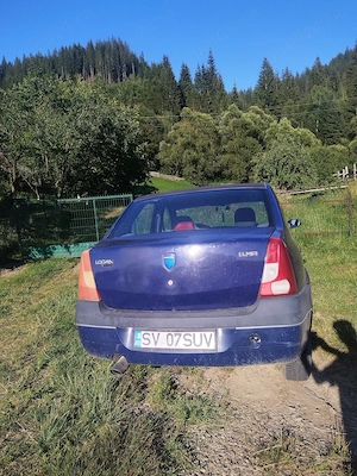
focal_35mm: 26
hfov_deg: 53.1
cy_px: 238
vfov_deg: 67.3
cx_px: 178
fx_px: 358
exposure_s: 1/998
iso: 100
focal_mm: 6.24
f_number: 1.8
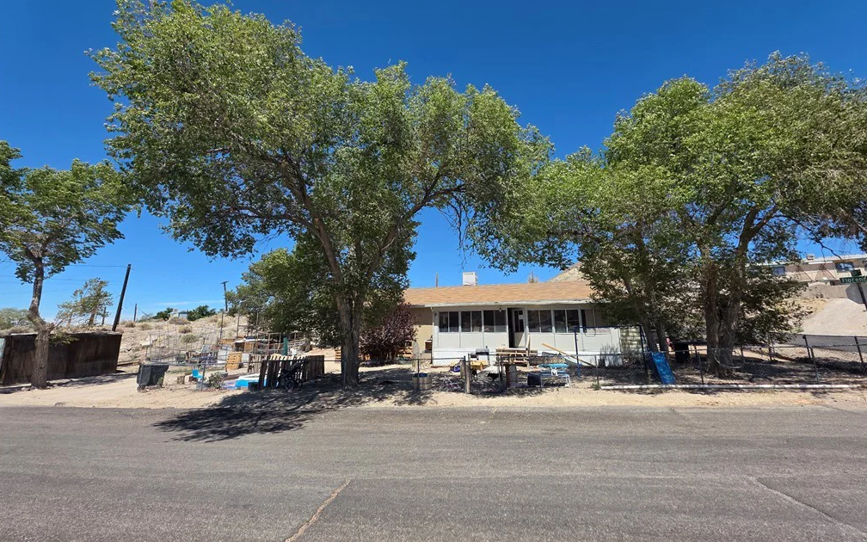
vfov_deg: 78.6
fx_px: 331
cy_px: 255
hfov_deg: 105.3
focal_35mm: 14
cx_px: 431
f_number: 1.9
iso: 40
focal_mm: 2.2
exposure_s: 1/1794
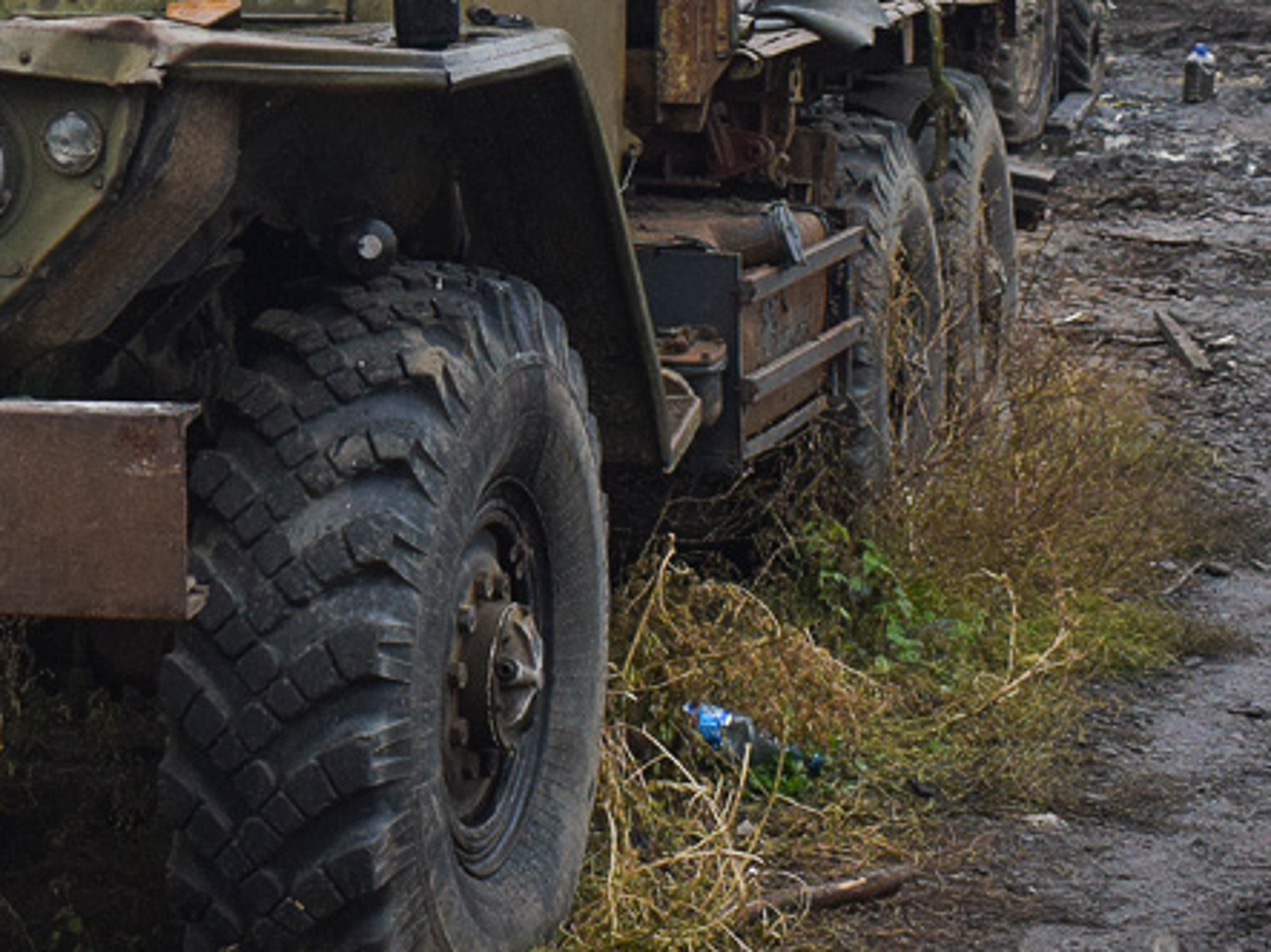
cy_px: 3
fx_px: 3157
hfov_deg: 21.6
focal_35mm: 86
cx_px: -126
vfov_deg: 16.8
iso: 800
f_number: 5.6
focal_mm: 22
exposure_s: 1/800
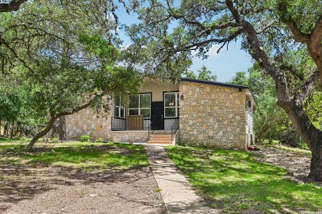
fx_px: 313
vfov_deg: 37.8
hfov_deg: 54.5
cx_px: 161
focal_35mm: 35
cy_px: 107
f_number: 8
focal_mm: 35
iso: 400
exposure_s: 1/200
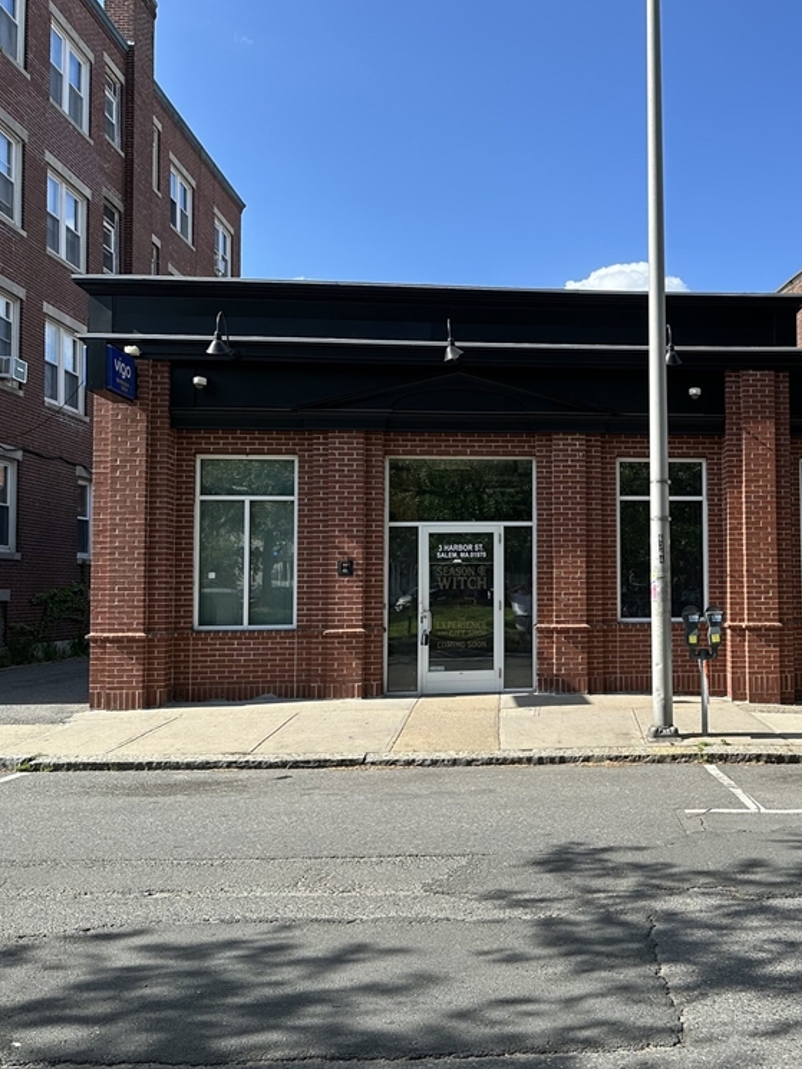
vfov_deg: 55.3
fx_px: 1019
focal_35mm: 33
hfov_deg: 41.3
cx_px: 631
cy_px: 532
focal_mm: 6.86
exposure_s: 1/2410
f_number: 1.78
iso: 80
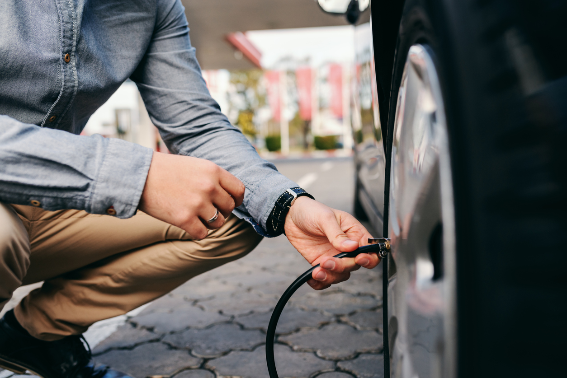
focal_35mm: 35
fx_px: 551
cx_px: 284
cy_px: 189
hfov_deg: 54.4
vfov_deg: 37.9
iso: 200
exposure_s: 1/1250
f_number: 3.5
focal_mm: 35
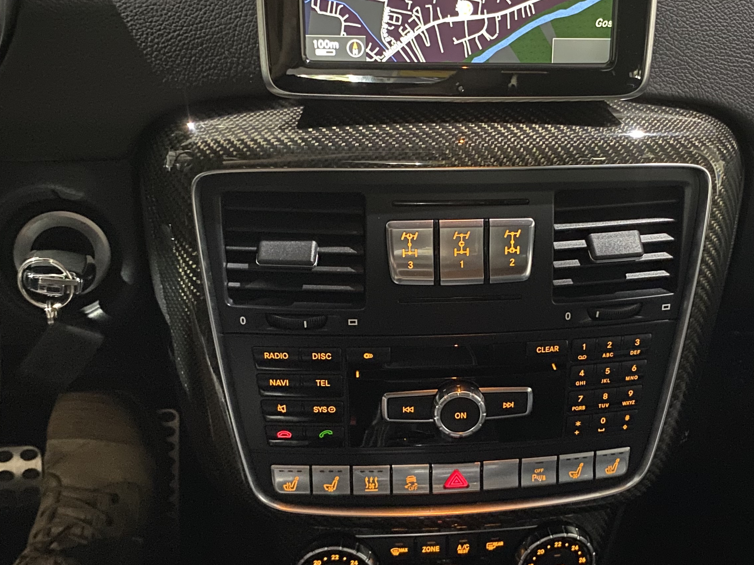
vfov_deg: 31.5
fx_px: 1002
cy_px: 328
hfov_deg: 40.8
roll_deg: -4.0
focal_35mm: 46
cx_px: 488
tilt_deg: -39.3
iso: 500
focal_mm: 4.25
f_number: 1.8
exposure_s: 1/10
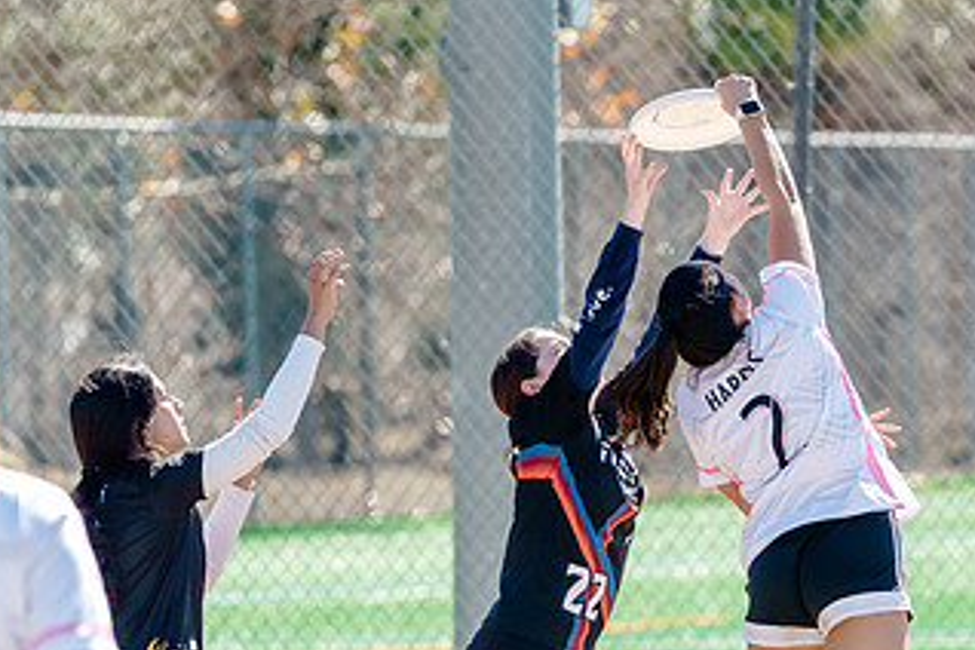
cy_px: 518
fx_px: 14597
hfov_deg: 3.8
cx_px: 694
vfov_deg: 2.6
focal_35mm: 539
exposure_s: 1/1250
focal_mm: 276
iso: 320
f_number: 5.6
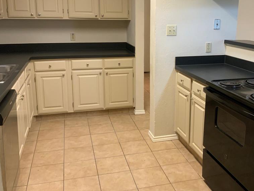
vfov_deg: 36.6
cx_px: 156
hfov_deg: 47.5
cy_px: 74
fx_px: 286
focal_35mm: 39
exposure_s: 1/60
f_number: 1.8
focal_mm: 3
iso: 125
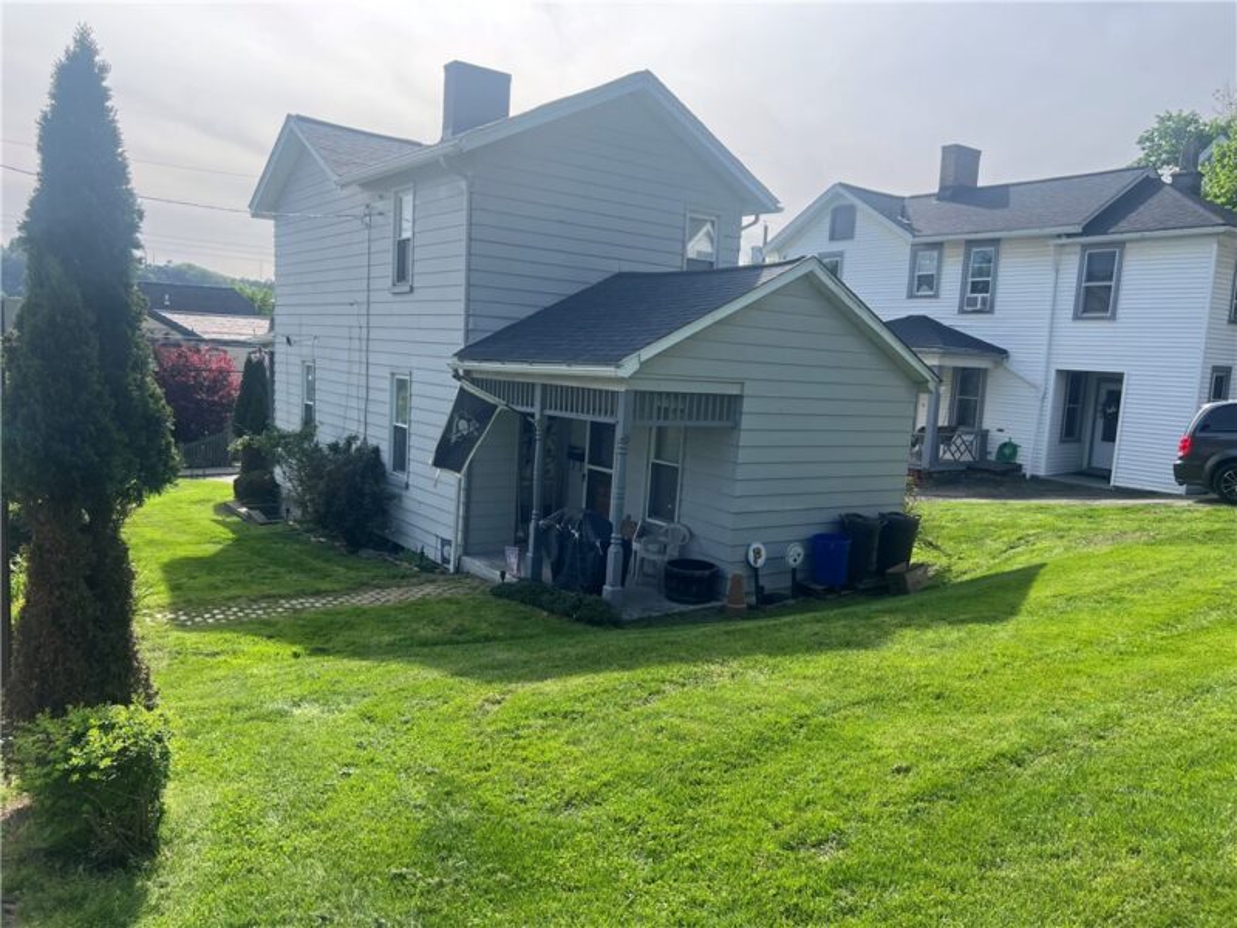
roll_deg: -2.9
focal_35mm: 26
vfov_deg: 53.1
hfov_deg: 67.3
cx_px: 618
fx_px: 929
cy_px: 464
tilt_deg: -7.6
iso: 50
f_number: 1.5
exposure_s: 1/1901
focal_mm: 5.7
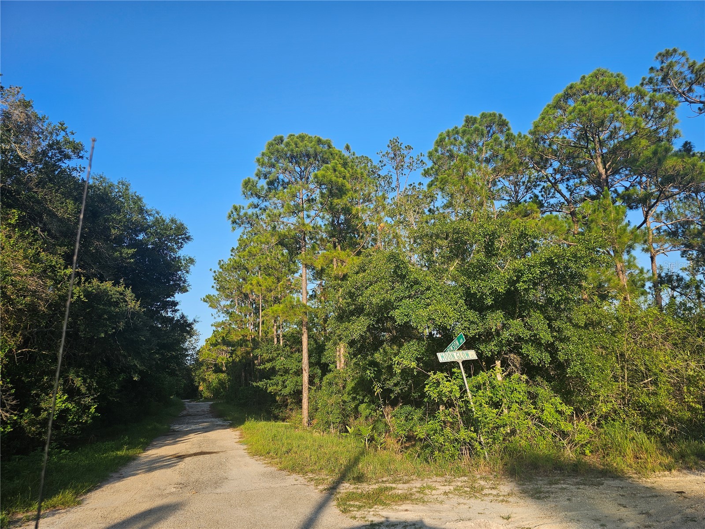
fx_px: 468
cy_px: 264
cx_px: 352
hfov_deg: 73.9
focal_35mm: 23
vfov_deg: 58.9
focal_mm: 6.3
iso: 10
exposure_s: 1/400
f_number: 1.7
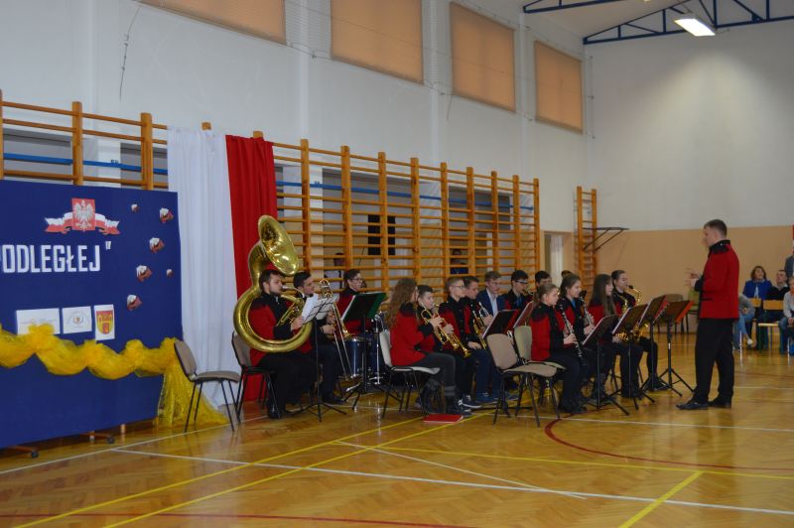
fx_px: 1025
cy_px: 264
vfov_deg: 28.9
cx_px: 397
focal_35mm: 46
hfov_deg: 42.4
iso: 500
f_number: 4.2
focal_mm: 31
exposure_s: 1/60
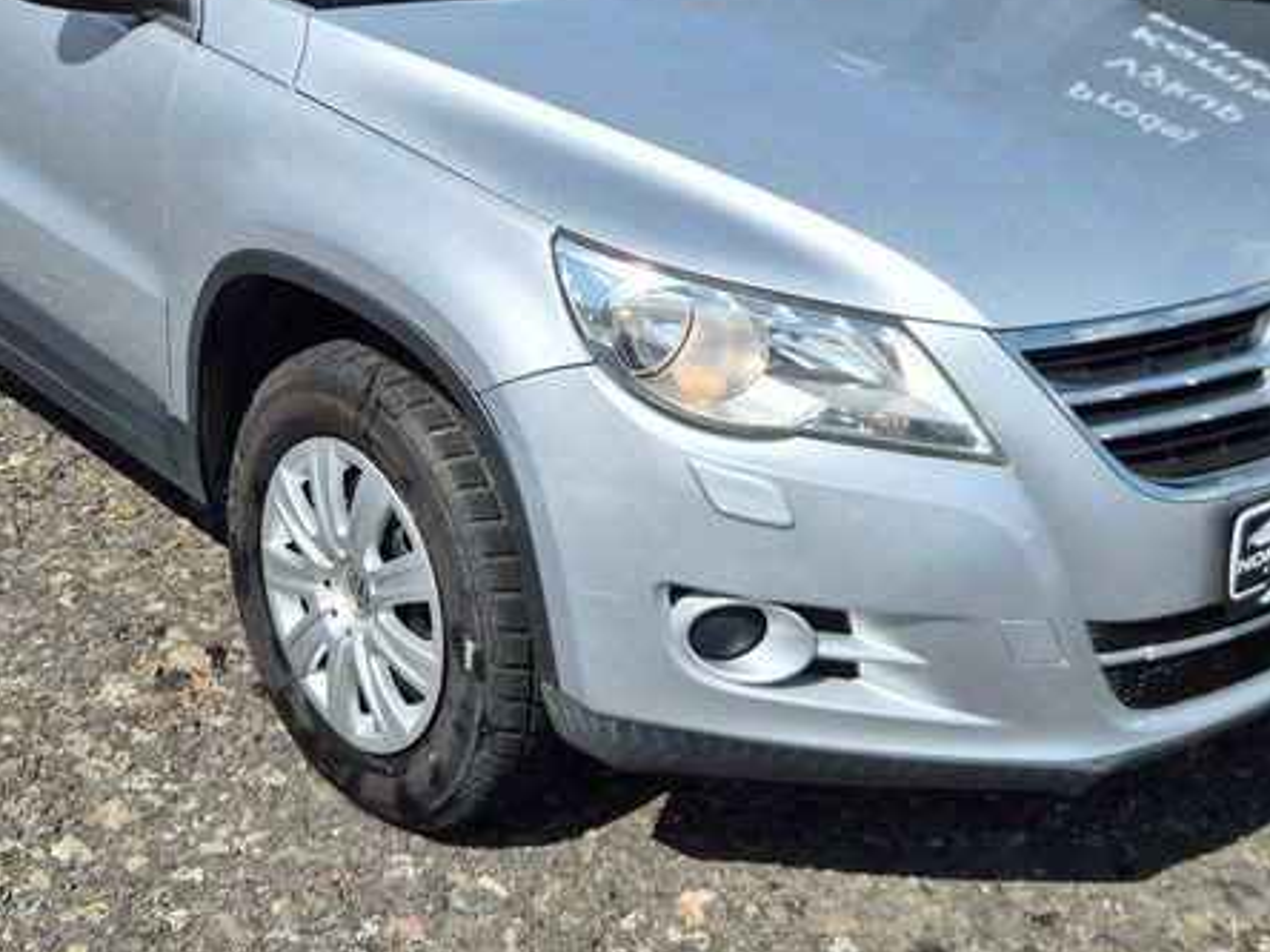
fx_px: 1944
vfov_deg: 27.1
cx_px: 543
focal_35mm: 53
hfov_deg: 36.1
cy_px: 229
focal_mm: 5.4
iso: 25
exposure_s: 1/1996
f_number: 1.8
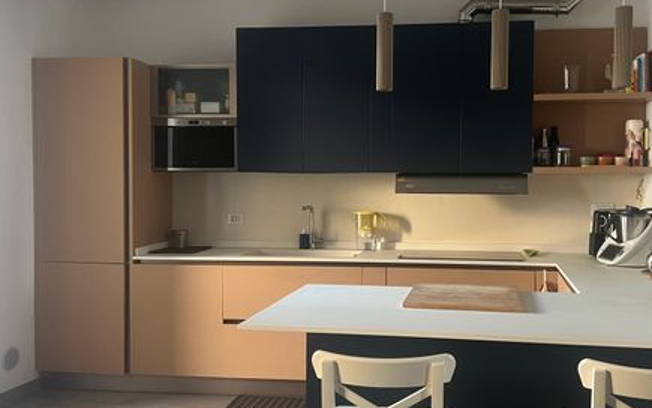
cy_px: 202
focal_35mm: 38
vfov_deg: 33.6
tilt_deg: -2.8
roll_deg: -0.4
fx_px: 675
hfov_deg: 51.3
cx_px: 378
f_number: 1.5
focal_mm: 5.7
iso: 250
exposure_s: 1/60
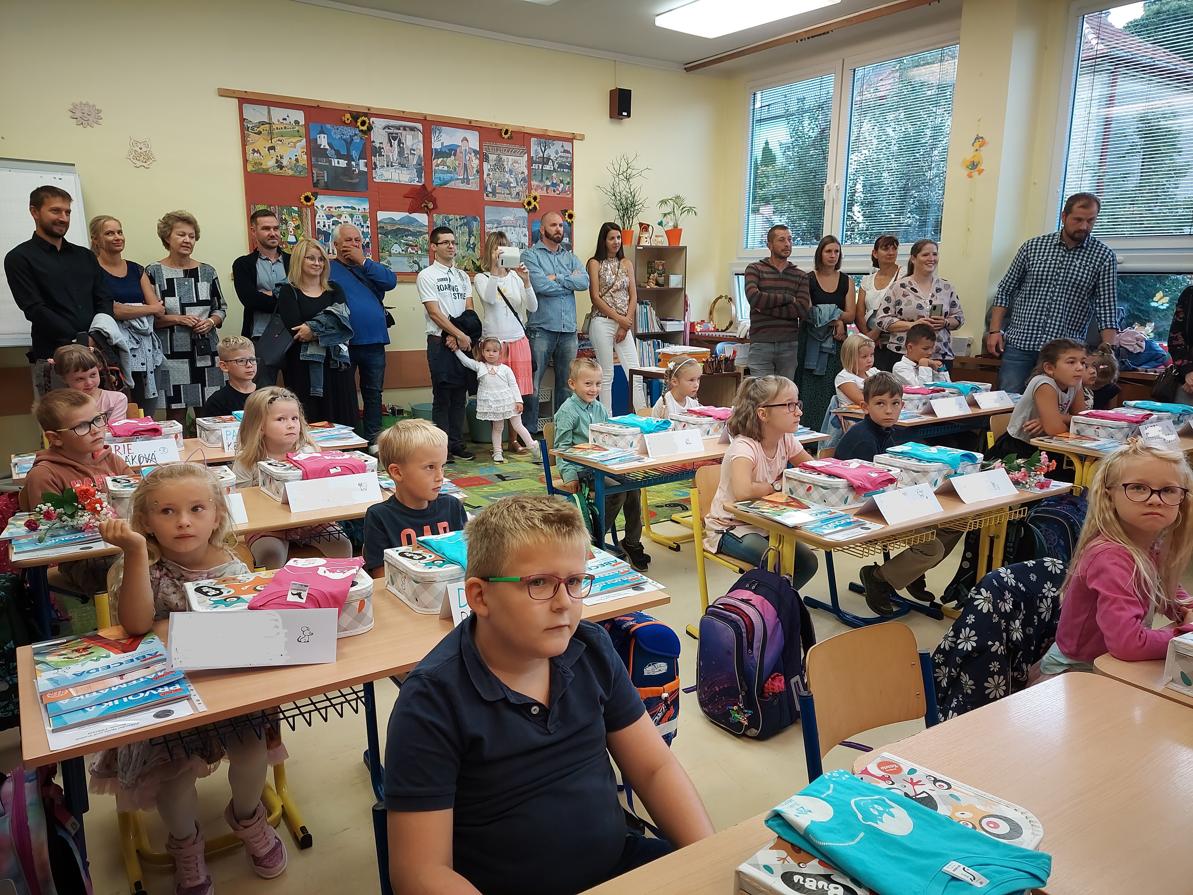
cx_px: 596
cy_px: 448
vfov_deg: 56.8
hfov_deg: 71.6
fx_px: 827
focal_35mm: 24
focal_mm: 5.23
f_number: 1.8
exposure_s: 1/50
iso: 100
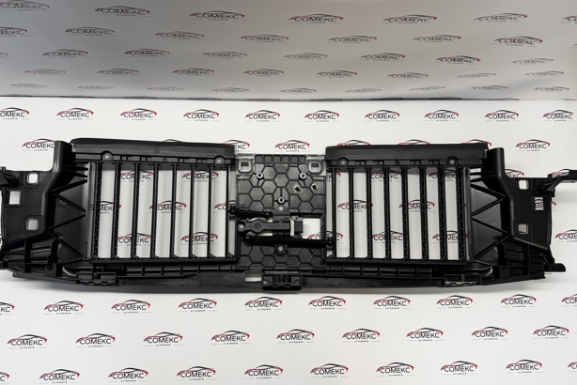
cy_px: 192
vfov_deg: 49.6
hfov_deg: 69.3
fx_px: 417
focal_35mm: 26
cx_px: 279
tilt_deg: -80.8
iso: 64
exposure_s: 1/142
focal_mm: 6.76
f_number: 1.78
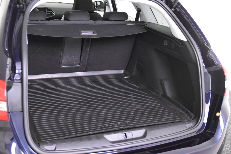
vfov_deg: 26.5
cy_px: 77
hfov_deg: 38.9
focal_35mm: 51
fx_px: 327
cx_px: 116
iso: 3600
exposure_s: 1/50
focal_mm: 34
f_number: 3.3
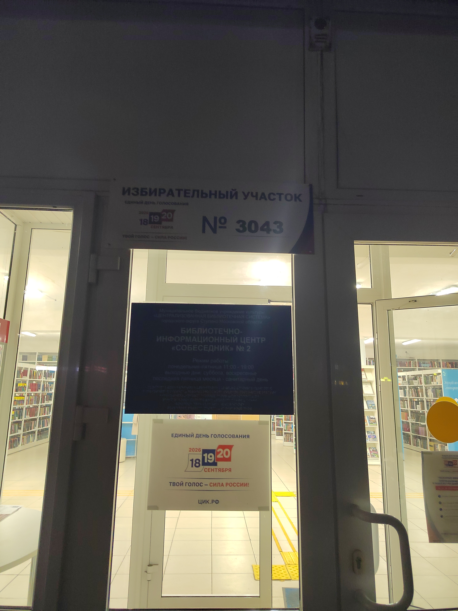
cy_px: 306
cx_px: 229
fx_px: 406
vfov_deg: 73.9
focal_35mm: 23
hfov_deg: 58.9
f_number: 1.9
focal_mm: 5.52
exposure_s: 1/50
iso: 1550
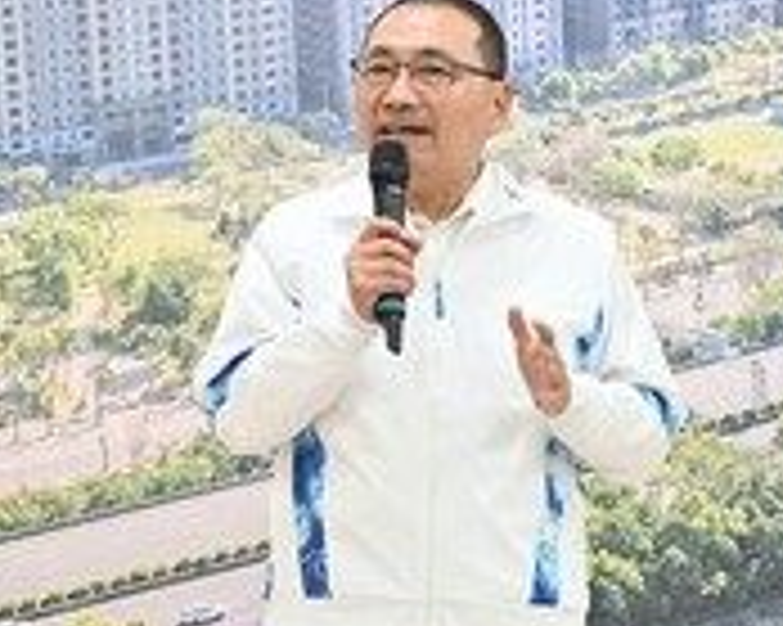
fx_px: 4192
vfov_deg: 8.5
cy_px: 124
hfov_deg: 10.7
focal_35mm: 181
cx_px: 387
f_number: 4
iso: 1000
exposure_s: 1/125
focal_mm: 84
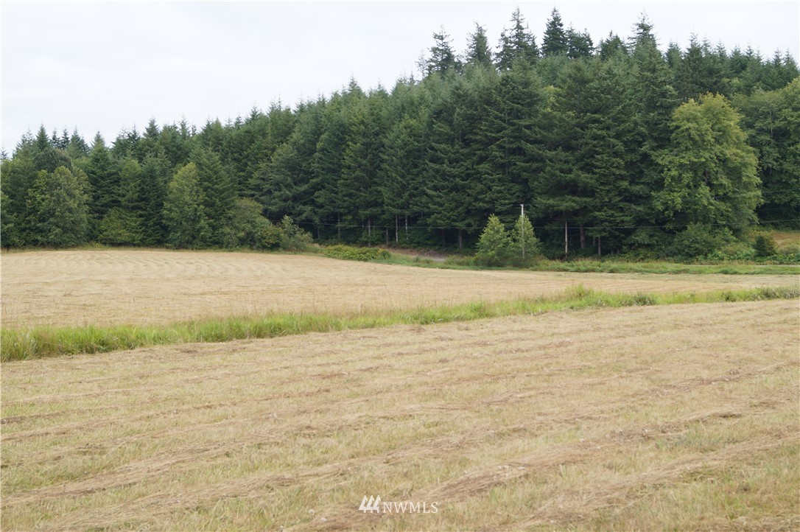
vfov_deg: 31.8
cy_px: 266
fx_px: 932
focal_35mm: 42
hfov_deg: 46.4
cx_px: 400
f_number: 6.3
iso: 100
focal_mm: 28
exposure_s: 1/125
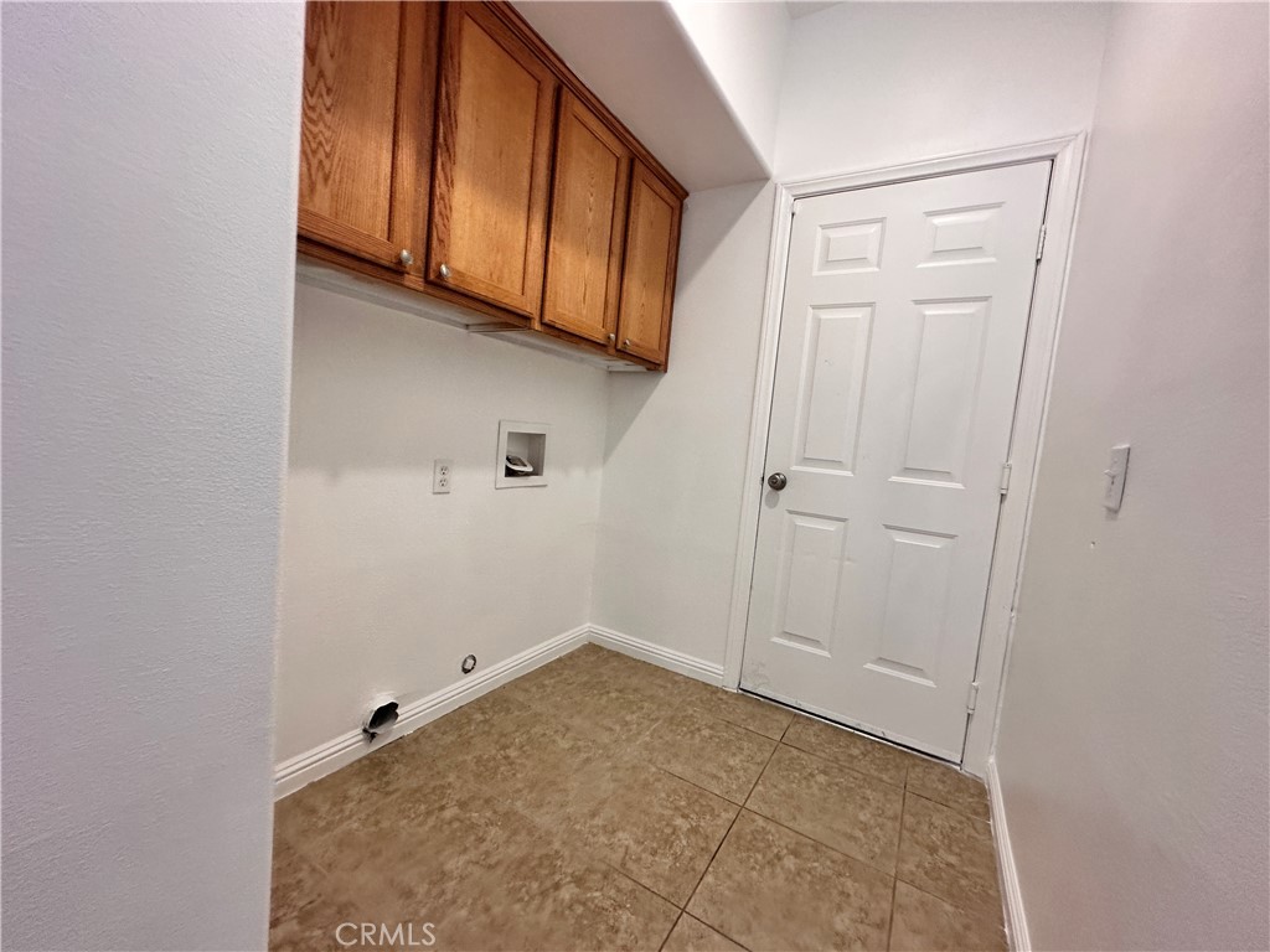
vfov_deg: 85.7
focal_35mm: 14
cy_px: 476
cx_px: 635
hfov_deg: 102.1
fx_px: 514
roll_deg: -5.7
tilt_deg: -4.1
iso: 160
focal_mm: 2.22
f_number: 2.2
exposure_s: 1/120
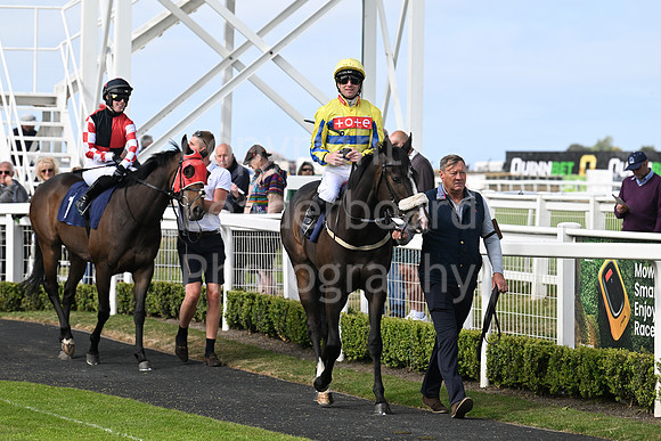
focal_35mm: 185
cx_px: 330
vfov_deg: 7.4
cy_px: 220
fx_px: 3397
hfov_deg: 11.1
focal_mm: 185
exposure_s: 1/1000
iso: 400
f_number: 6.3
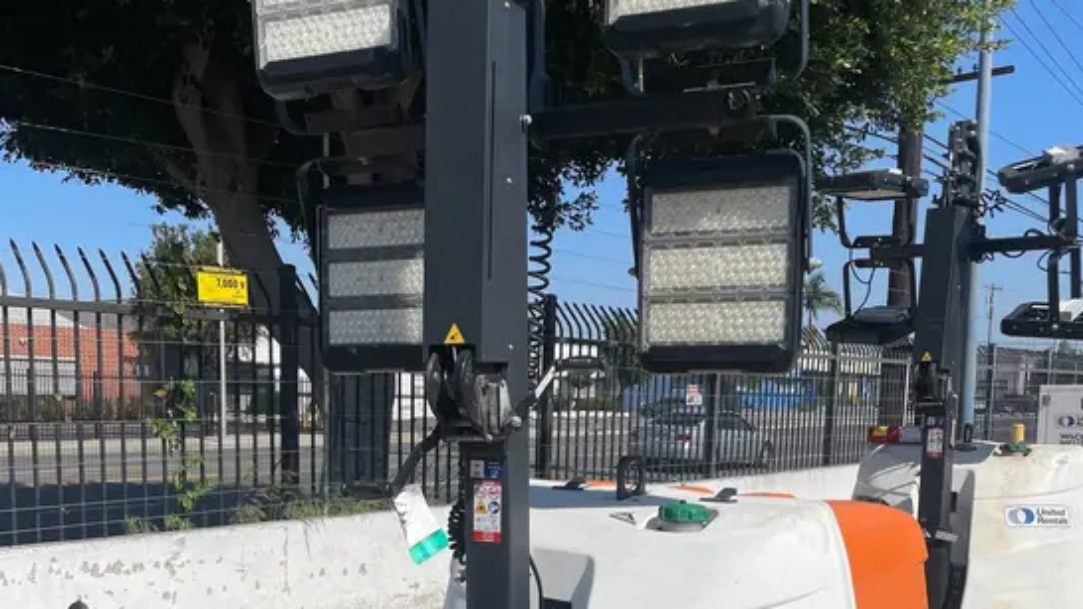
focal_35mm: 38
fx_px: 1091
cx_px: 540
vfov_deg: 30.1
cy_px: 527
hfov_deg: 52.8
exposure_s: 1/7299
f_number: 1.6
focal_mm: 4.2
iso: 32
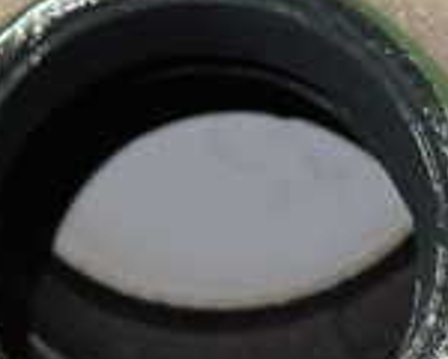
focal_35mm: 117
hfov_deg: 16.4
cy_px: 374
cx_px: 302
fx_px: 1551
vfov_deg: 13.0
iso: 640
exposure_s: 1/30
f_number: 2.3
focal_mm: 5.4
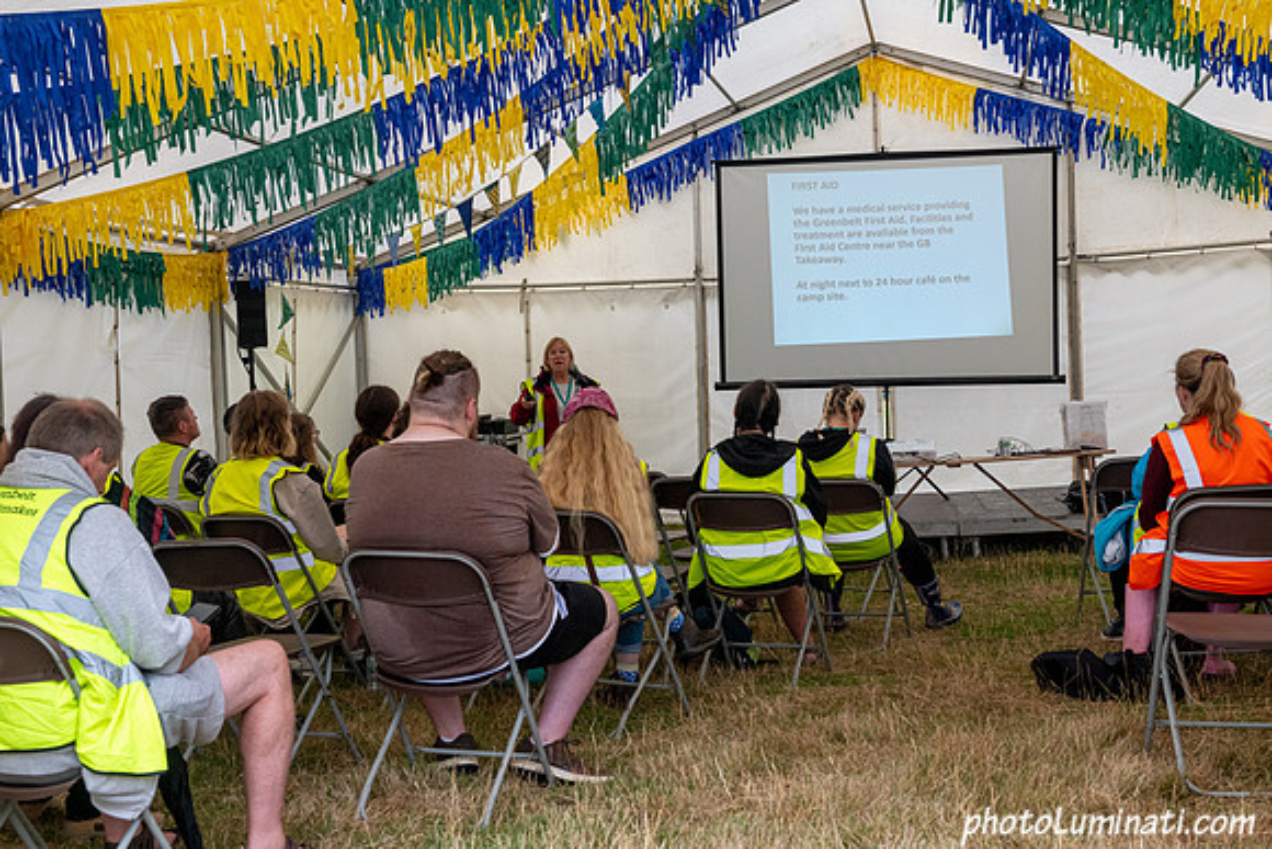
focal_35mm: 50
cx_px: 636
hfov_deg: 39.6
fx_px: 1767
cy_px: 424
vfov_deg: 27.0
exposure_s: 1/160
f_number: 10
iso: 1000
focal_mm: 50
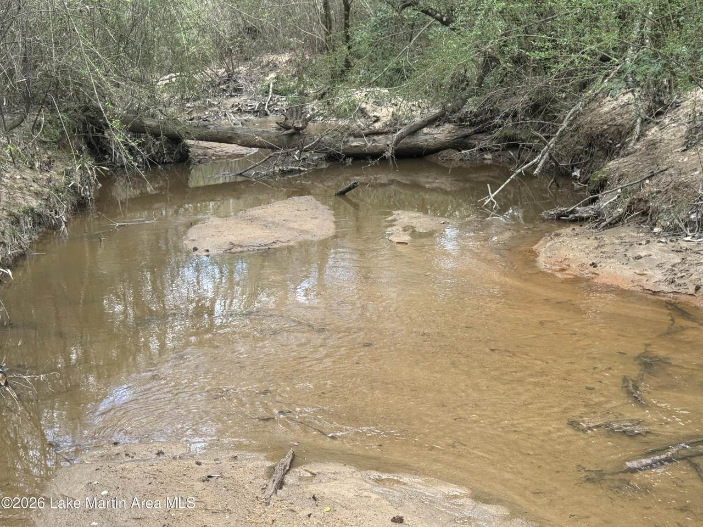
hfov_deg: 39.7
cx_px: 352
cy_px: 264
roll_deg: +3.8
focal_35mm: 48
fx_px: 975
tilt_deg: -12.7
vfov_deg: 30.3
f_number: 1.78
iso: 64
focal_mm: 6.76
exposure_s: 1/407
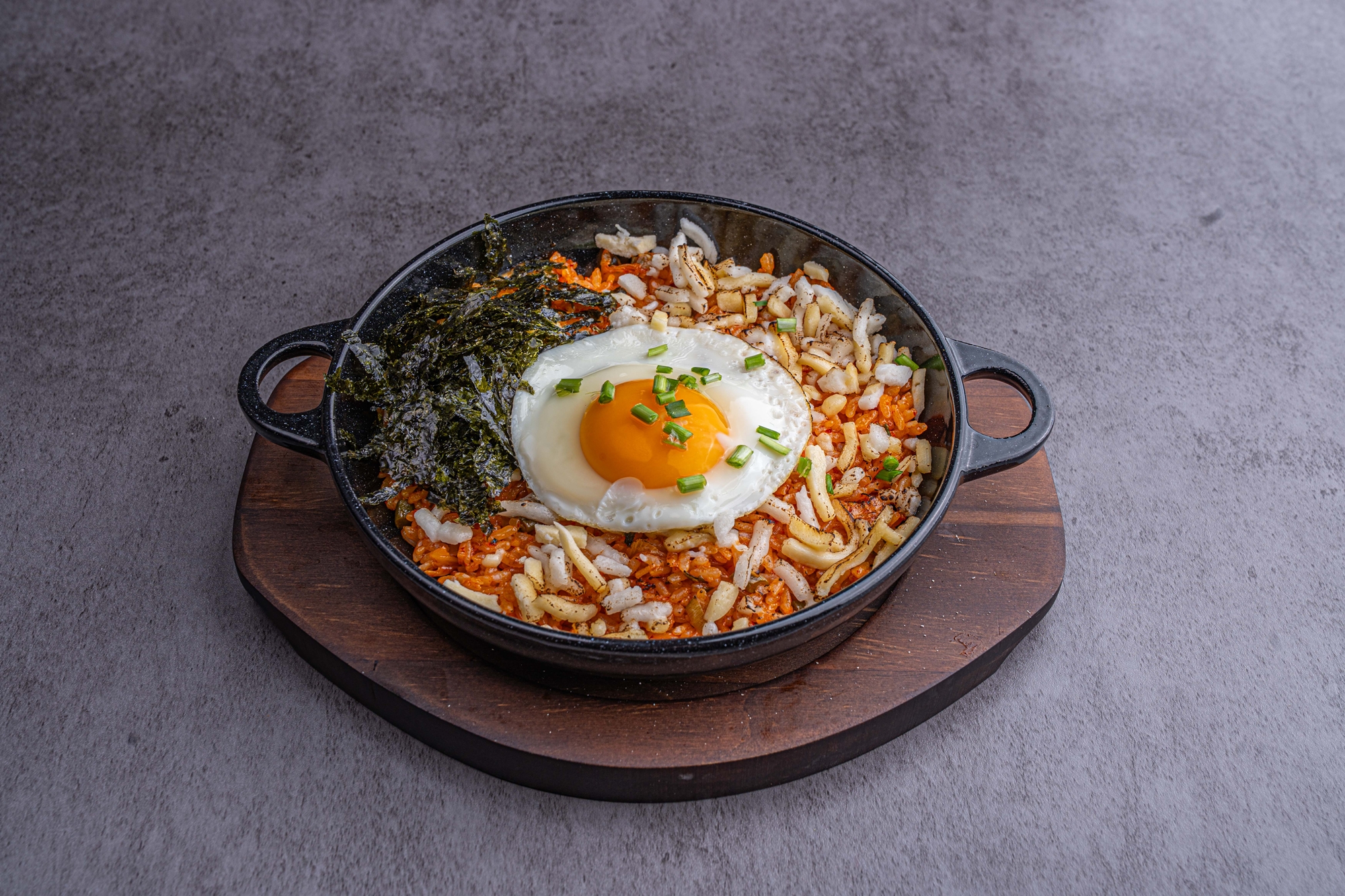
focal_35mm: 40
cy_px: 448
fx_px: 1494
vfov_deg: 33.4
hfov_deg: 48.5
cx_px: 672
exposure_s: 1/80
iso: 100
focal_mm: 40
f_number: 10
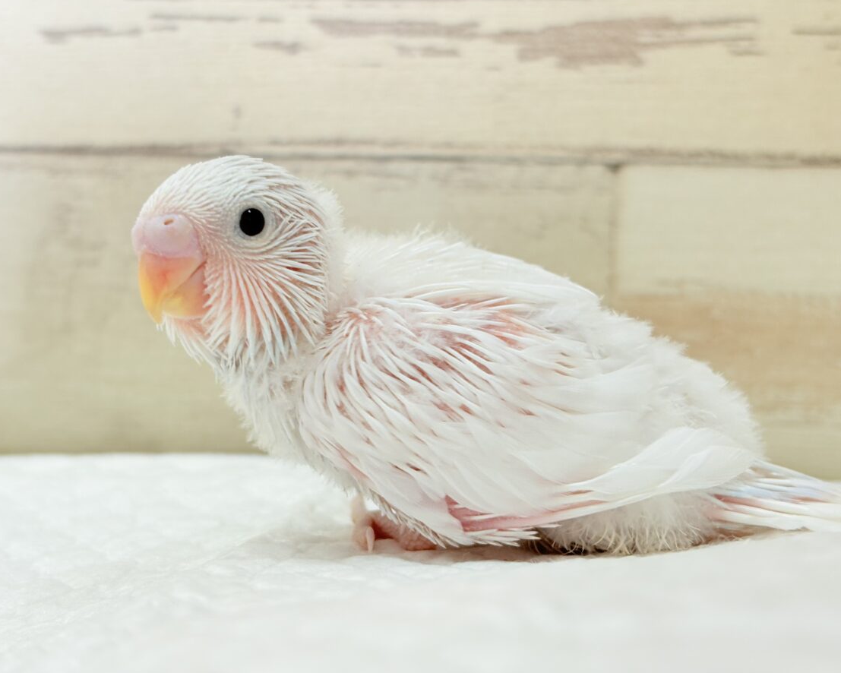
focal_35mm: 55
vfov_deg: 27.6
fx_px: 1369
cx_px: 390
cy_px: 336
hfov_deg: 34.1
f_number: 1.6
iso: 50
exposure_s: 1/50
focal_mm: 5.96
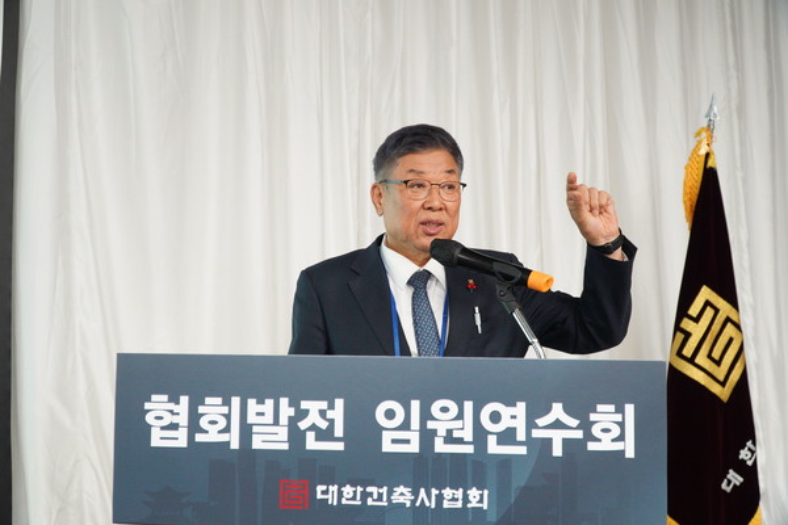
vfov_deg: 35.9
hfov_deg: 51.9
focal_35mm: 37
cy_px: 262
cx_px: 394
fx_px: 810
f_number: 4
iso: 2000
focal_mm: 25
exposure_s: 1/50
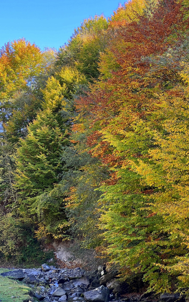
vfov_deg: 25.2
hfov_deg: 15.9
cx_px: 89
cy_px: 151
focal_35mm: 82
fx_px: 676
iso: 50
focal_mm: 9
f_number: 2.8
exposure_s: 1/99
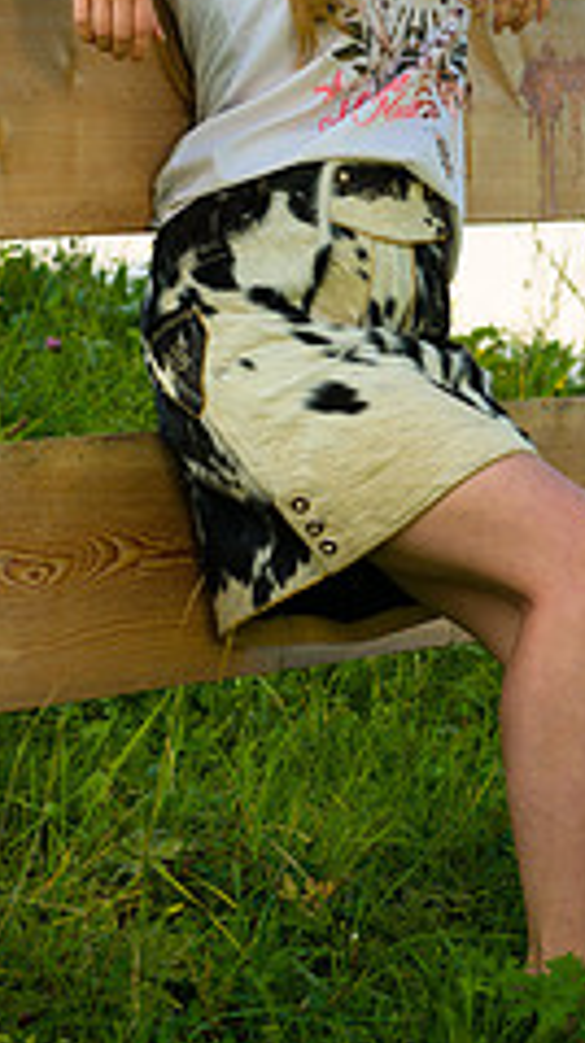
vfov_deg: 9.8
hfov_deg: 5.5
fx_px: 6110
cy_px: 353
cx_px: 389
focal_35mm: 221
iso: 100
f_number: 6.3
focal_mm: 112
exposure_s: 1/250
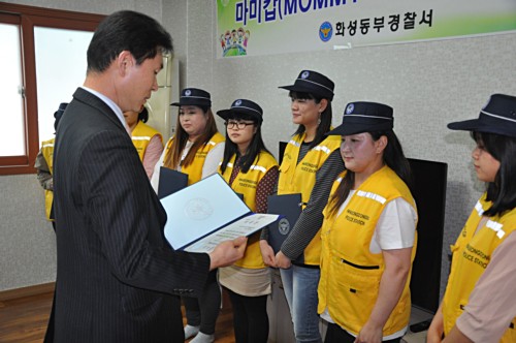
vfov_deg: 35.4
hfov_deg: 51.3
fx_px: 537
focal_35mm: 38
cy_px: 172
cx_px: 258
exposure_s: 1/60
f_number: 4
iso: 800
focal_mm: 25
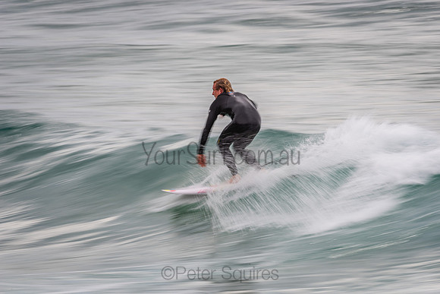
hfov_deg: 4.1
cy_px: 147
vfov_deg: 2.8
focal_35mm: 500
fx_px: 6112
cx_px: 220
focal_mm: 500
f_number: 16
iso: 64
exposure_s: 1/20
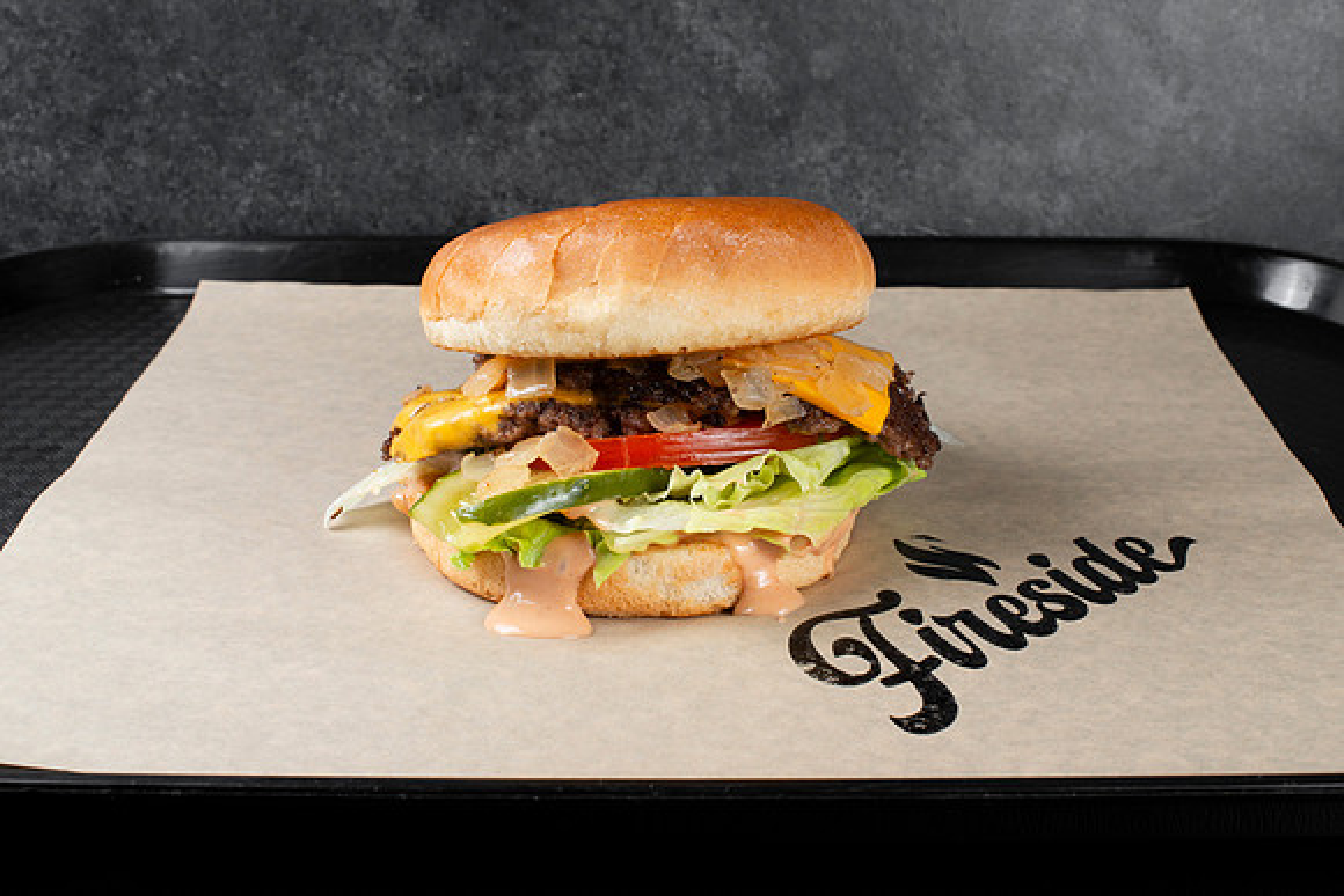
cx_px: 672
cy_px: 448
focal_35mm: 51
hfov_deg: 38.9
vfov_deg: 26.5
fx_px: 1902
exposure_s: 1/200
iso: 250
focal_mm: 50
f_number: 14
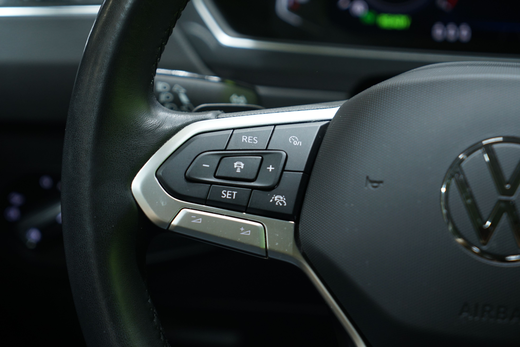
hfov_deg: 28.8
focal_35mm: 70
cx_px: 260
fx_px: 1011
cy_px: 174
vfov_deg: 19.5
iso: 800
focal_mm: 70
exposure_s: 1/20
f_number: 4.5
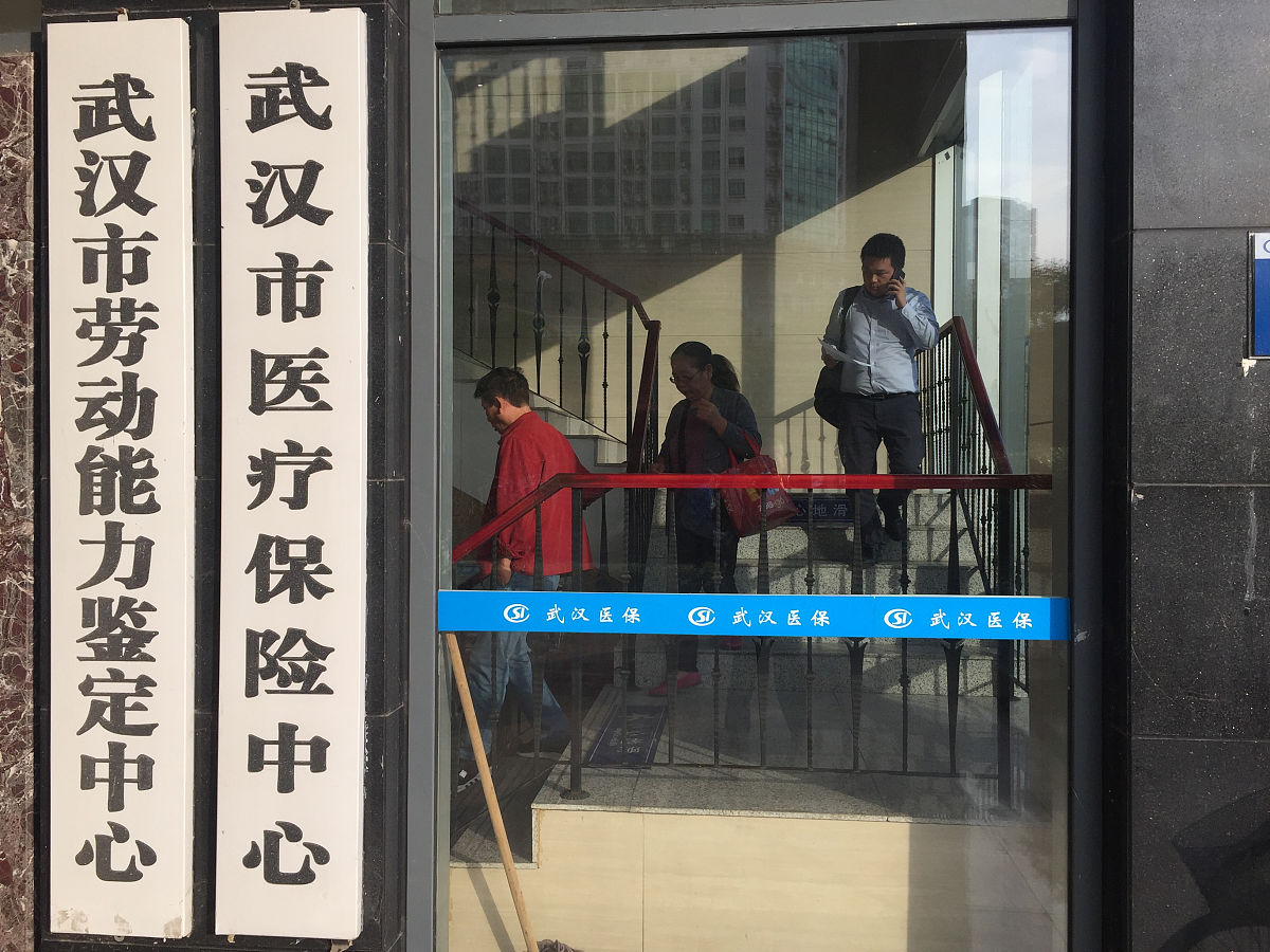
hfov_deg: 61.7
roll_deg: -0.4
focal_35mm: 29
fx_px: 1064
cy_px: 476
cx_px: 635
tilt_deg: +0.1
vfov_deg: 48.2
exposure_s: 1/628
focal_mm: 4.15
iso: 32
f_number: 2.2
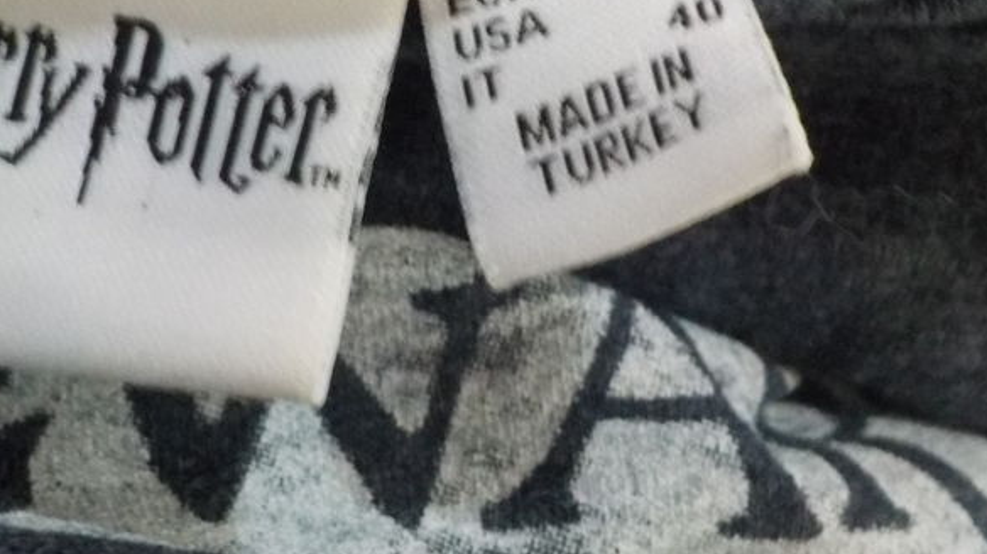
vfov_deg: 20.6
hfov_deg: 37.1
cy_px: -24
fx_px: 1465
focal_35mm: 56
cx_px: 411
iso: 800
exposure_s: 1/5
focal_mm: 4.1
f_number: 3.3
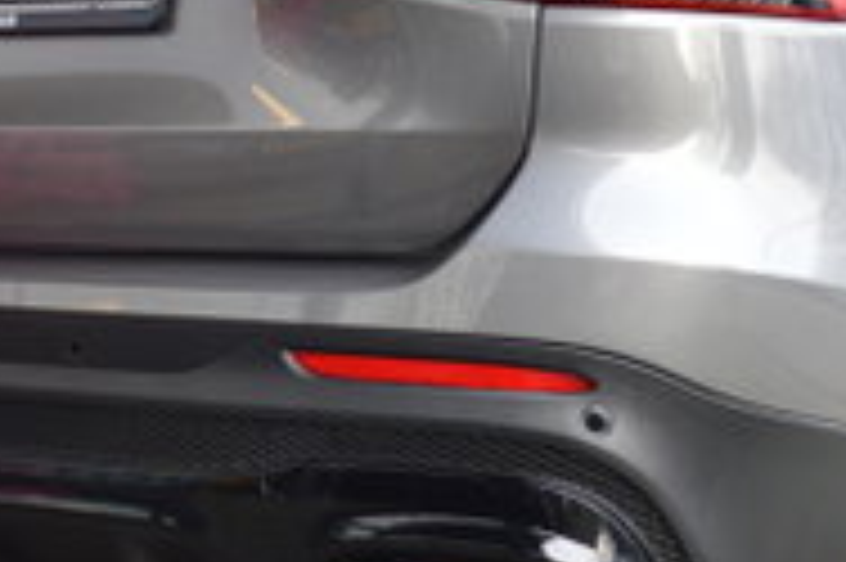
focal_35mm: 84
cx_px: 322
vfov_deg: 16.2
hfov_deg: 24.2
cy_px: 151
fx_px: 1972
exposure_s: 1/100
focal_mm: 22
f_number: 5
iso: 400
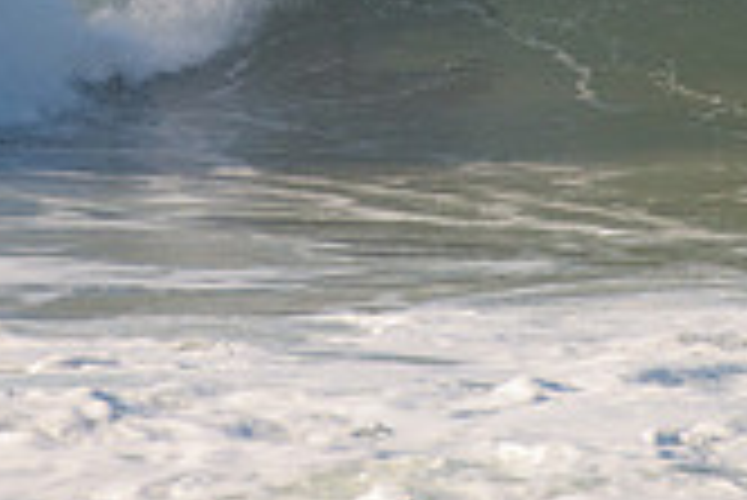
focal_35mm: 1745
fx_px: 36240
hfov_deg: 1.2
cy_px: -119
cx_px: 405
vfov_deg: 0.8
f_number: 5.6
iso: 160
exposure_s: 1/1600
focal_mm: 500
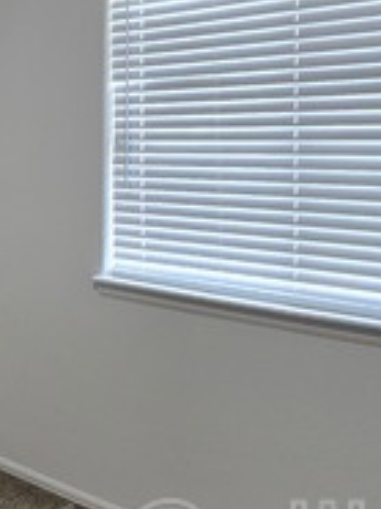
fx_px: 824
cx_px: -132
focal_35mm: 56
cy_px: 183
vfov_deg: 34.2
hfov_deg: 22.8
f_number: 2.2
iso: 160
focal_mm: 2.2
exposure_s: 1/60
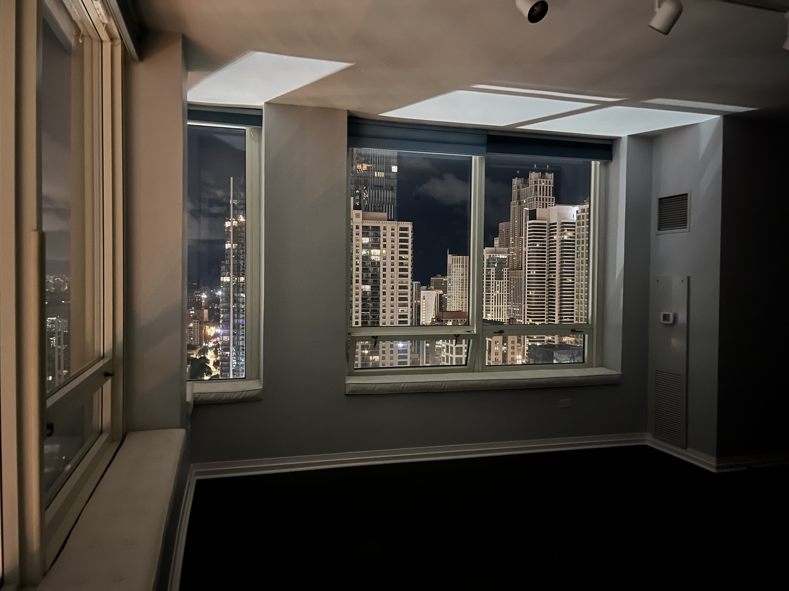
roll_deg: -0.3
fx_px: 593
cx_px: 394
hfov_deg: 67.3
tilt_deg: -2.3
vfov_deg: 53.1
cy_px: 296
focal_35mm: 26
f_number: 1.6
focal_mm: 5.1
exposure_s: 1/5
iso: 1600
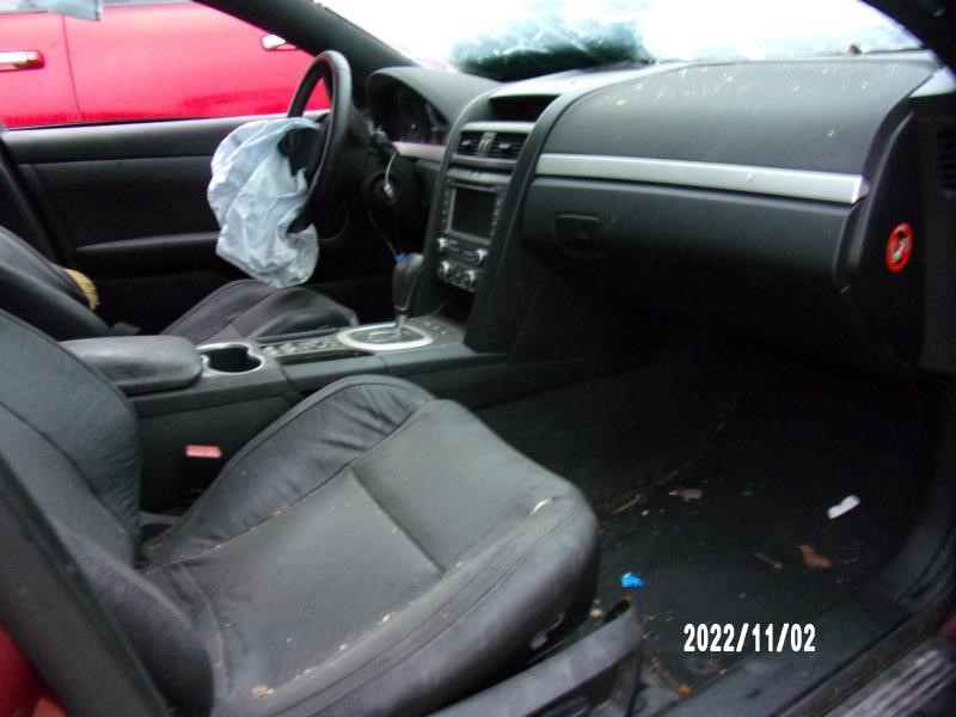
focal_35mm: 24
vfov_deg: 56.8
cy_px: 358
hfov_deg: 71.6
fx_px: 663
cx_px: 478
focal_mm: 4.3
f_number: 3.3
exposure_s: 1/17
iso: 442
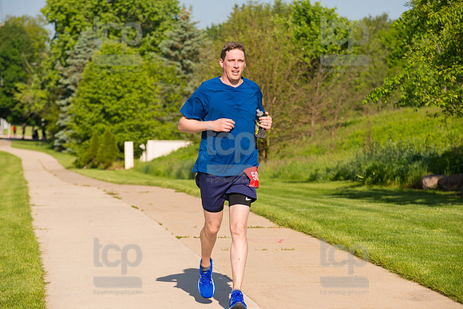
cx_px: 232
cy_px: 154
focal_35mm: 130
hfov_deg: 15.8
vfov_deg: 10.6
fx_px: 1672
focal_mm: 130
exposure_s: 1/2000
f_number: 5.6
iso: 400
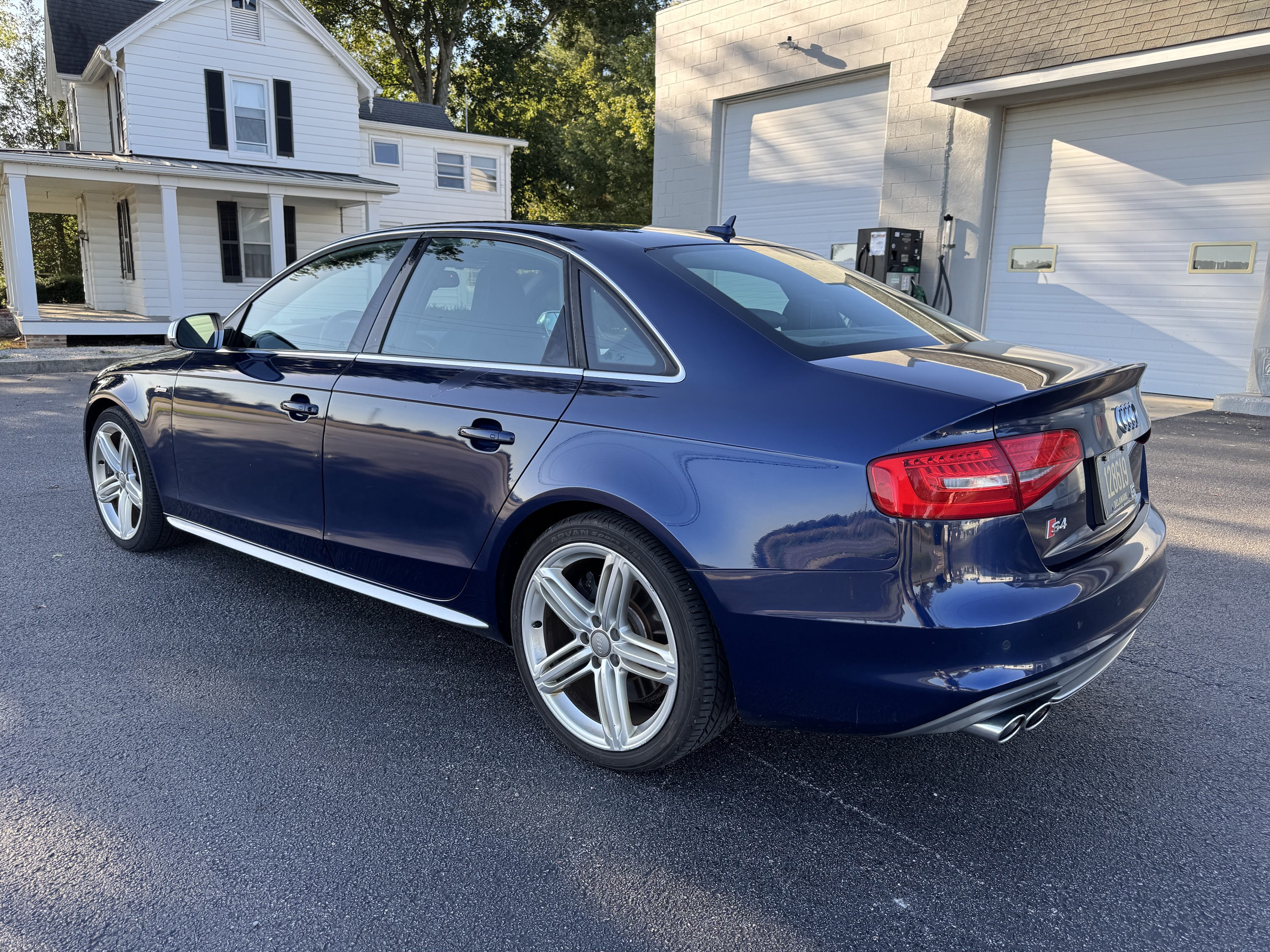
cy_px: 476
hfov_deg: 71.6
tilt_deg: -12.2
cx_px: 635
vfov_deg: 56.8
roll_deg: -2.2
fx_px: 881
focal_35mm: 24
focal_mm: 6.76
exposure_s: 1/615
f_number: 1.78
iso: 80
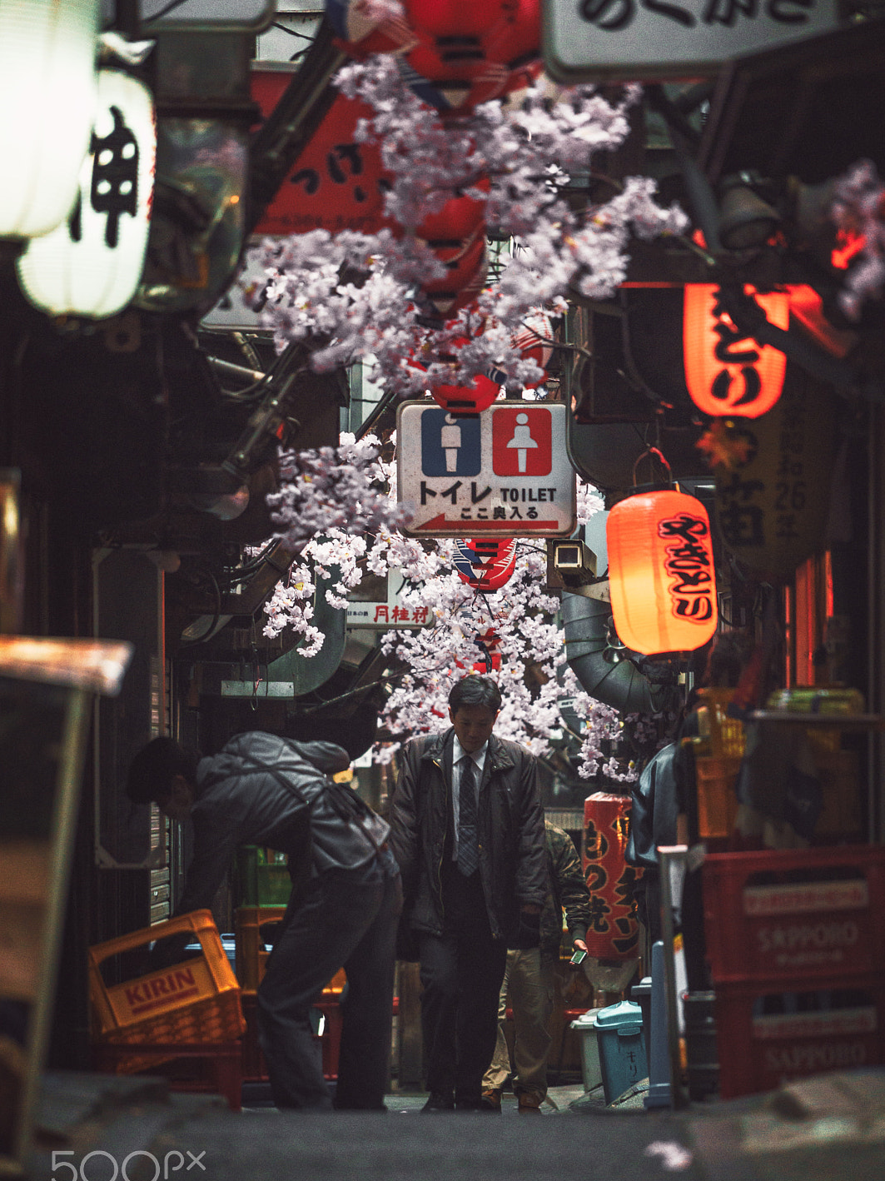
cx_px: 443
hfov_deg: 7.3
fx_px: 6956
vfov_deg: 9.7
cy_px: 613
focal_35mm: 204
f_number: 4
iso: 2000
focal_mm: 188
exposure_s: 1/400
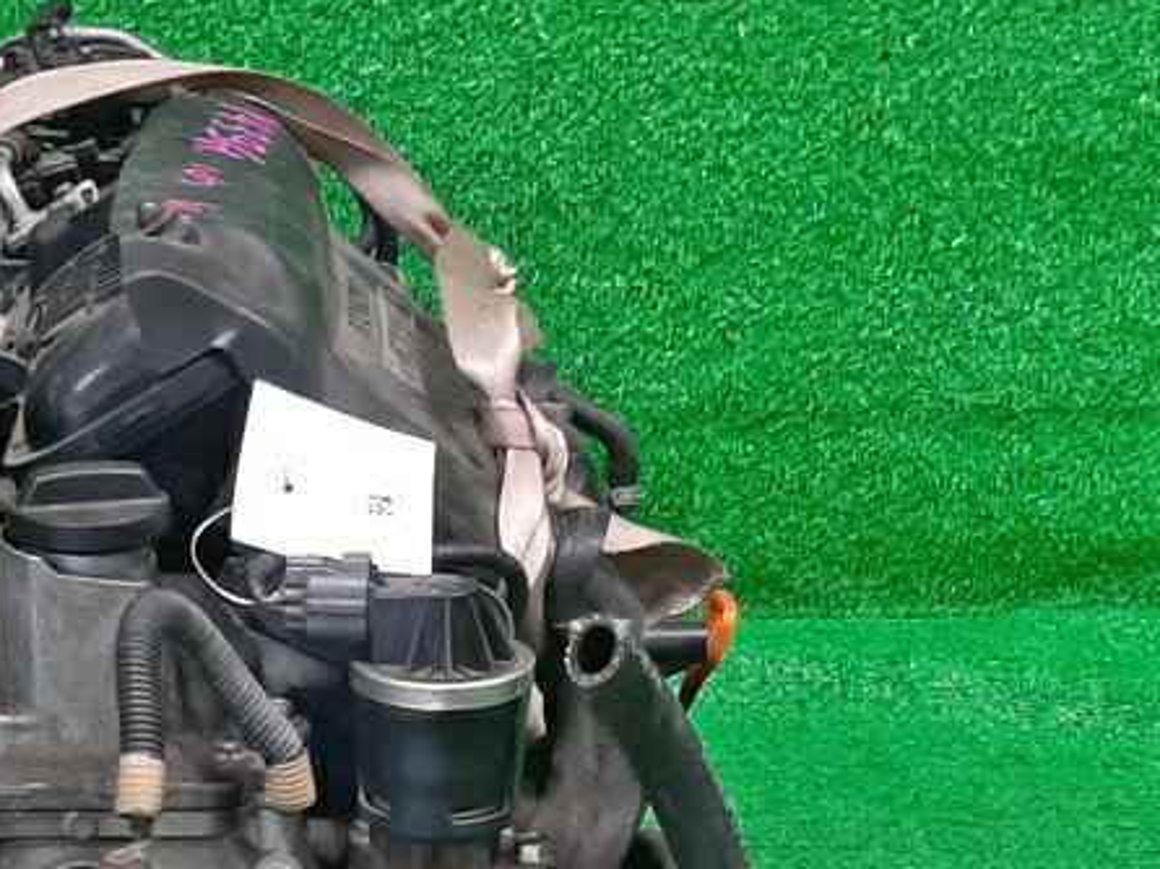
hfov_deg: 22.8
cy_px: 1108
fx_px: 2813
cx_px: 140
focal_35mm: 84
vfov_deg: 16.6
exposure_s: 1/50
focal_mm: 3.93
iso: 124
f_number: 1.7
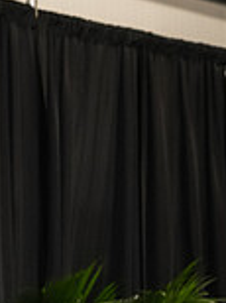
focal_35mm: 254
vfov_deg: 7.8
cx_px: 470
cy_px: 332
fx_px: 2217
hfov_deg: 5.7
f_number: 5
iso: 2500
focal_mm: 70
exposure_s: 1/200
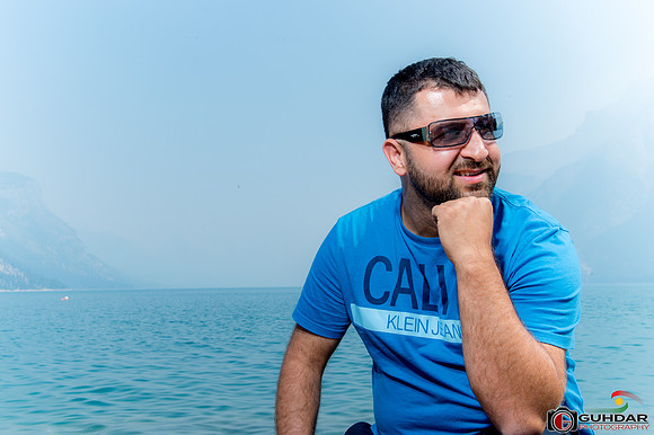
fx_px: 654
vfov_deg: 36.8
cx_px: 327
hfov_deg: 53.2
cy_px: 218
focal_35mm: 36
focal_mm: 36
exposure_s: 1/160
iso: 200
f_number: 18
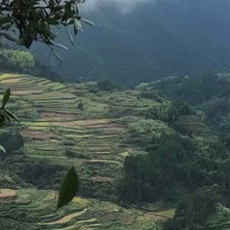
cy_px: 67
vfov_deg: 19.4
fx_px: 669
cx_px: 169
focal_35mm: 89
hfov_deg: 19.4
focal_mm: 4
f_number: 1.8
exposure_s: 1/979
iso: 20
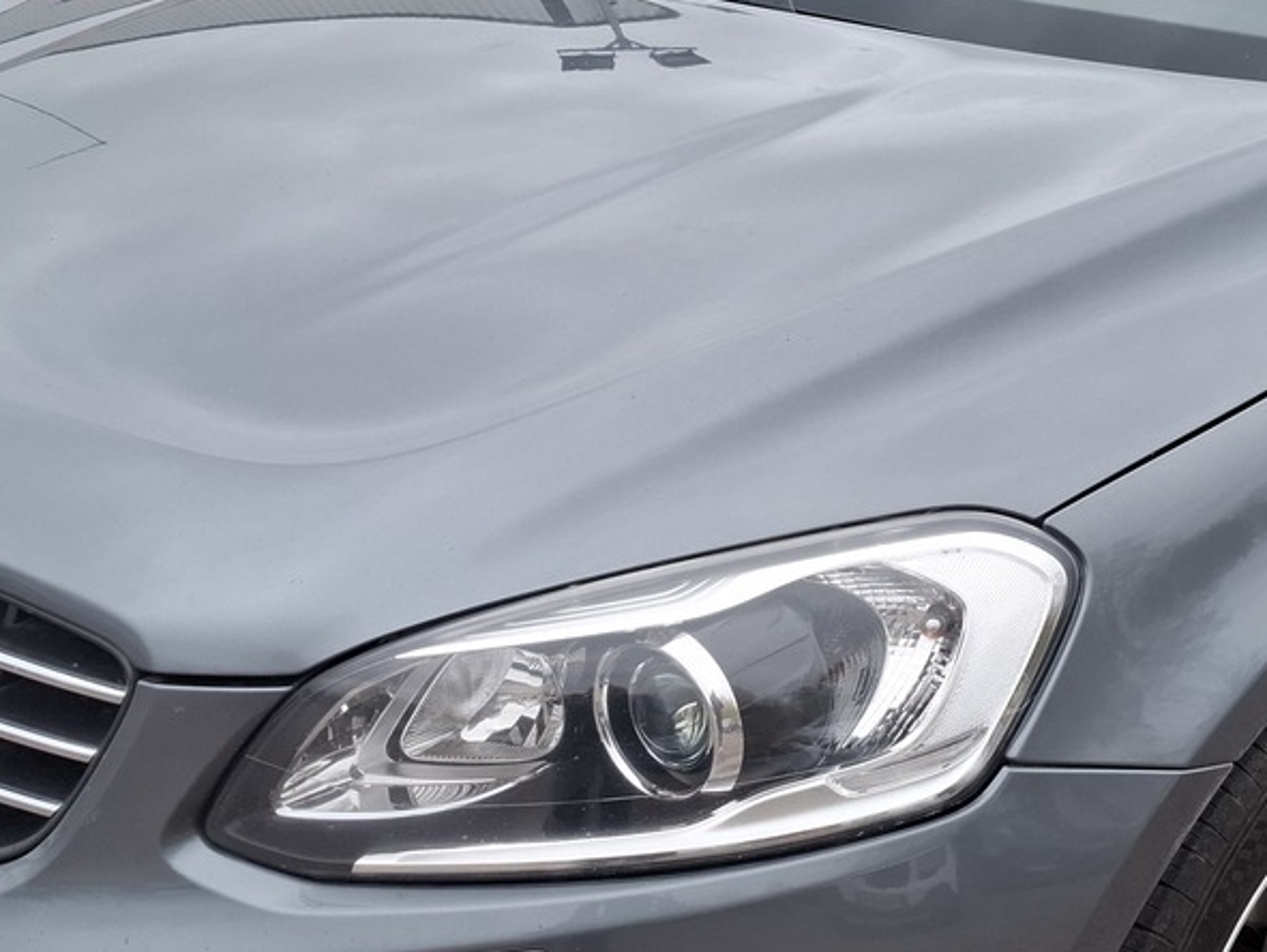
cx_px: 765
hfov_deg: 34.2
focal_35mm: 56
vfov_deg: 26.1
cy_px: 545
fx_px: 2051
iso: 50
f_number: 1.8
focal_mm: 5.54
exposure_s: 1/143
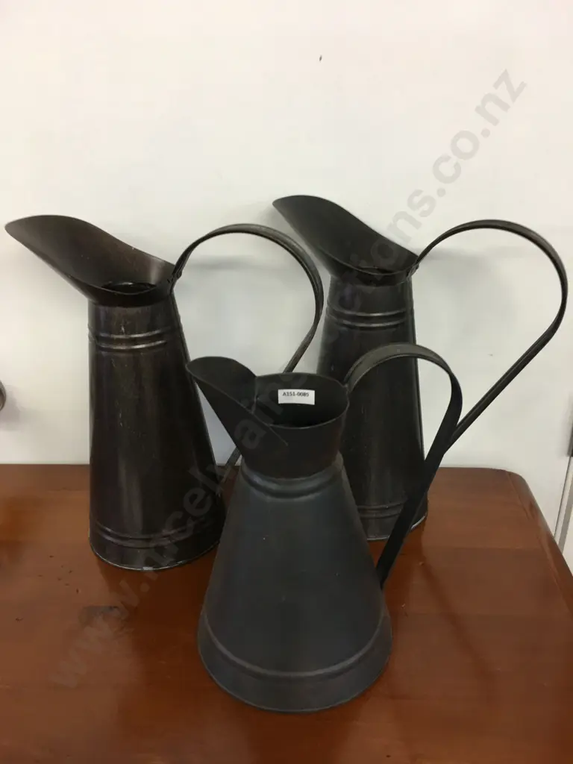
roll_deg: +0.1
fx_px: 640
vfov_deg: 61.7
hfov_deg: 48.2
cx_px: 286
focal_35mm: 29
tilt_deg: -23.9
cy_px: 382
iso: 50
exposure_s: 1/17
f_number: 2.2
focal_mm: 4.15
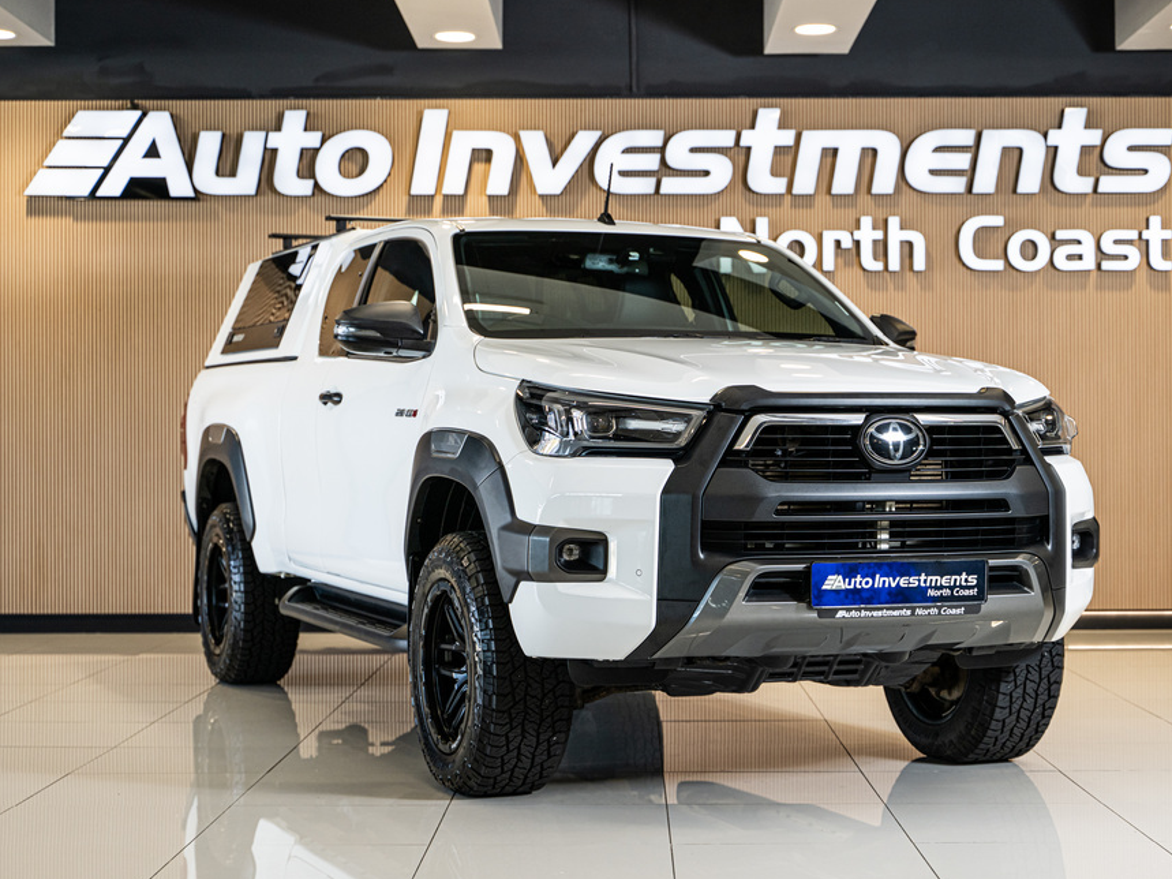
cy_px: 423
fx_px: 2133
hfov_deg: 30.7
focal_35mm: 63
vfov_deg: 23.3
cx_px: 634
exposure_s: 1/200
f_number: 3.5
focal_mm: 55
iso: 400
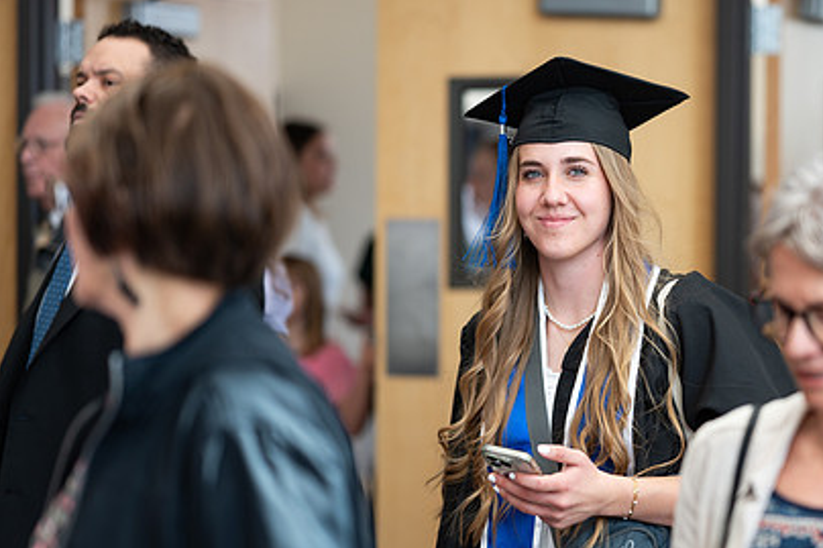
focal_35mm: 122
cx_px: 589
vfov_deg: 11.2
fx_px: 2788
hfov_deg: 16.7
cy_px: 275
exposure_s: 1/400
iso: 125
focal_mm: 85
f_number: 1.8
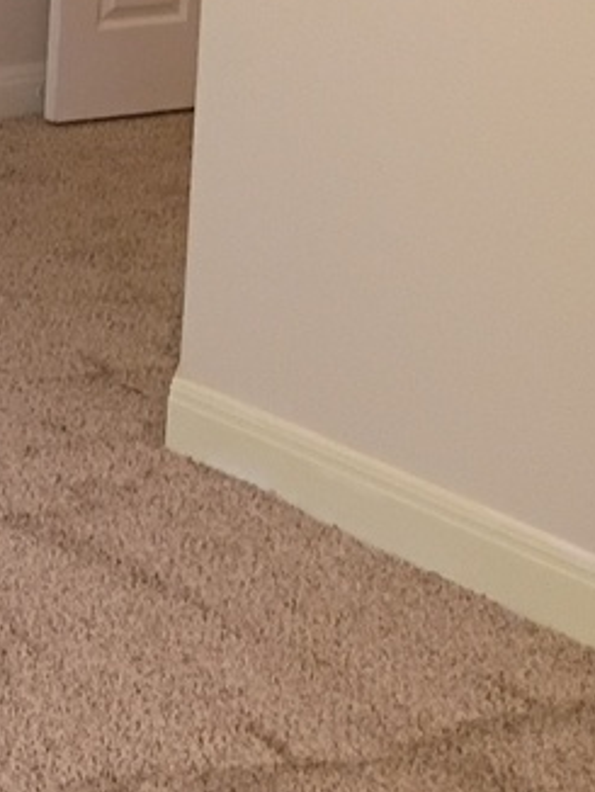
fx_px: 2930
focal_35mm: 128
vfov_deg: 15.1
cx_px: -682
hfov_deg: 10.4
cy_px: 2
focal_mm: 4.27
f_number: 1.8
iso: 690
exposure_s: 1/40
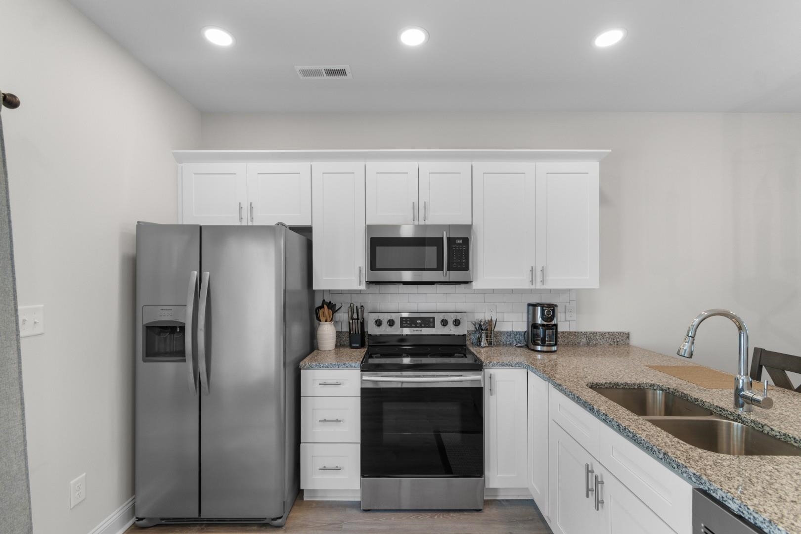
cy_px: 267
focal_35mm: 15
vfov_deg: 77.3
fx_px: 334
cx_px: 400
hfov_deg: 100.4
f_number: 4.5
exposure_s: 1/20
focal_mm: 10
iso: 100
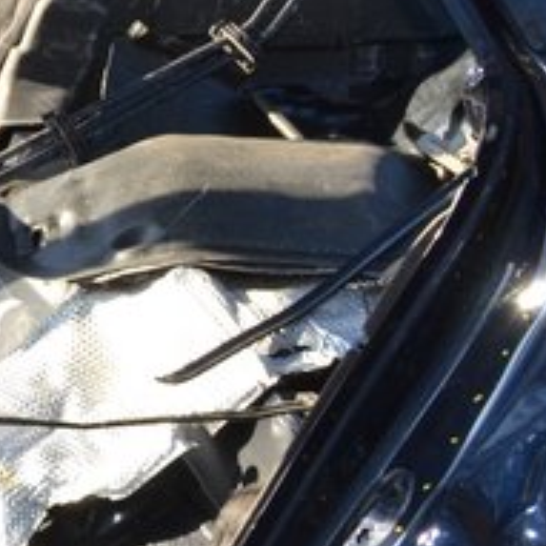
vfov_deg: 11.6
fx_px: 2677
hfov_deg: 10.1
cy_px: 379
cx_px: -795
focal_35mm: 150
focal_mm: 22
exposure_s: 1/60
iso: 110
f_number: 8
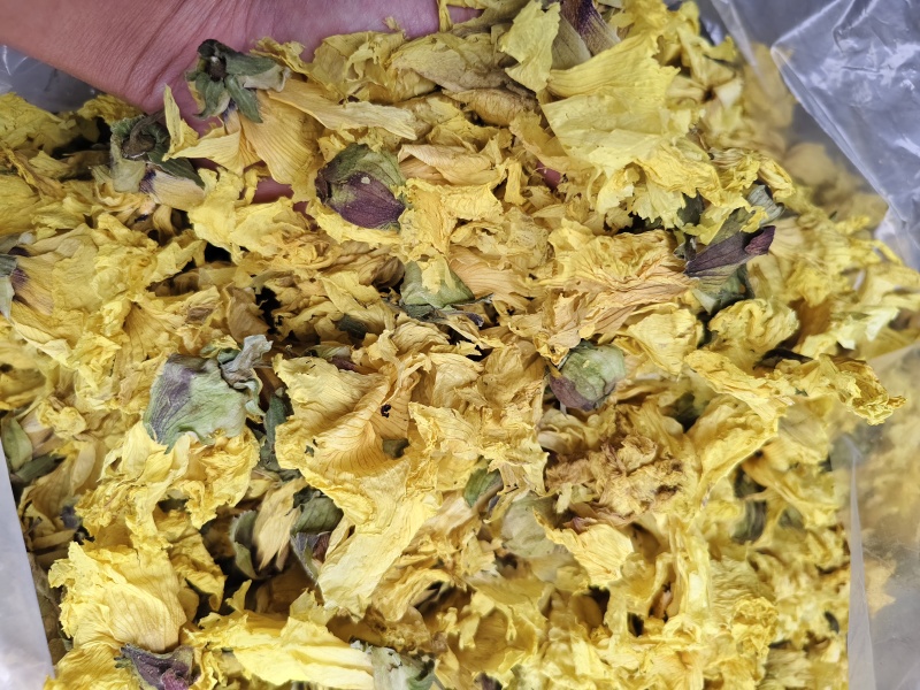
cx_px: 460
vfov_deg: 58.9
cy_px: 345
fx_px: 611
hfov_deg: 73.9
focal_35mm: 23
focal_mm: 5.56
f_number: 1.88
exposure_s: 1/474
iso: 799
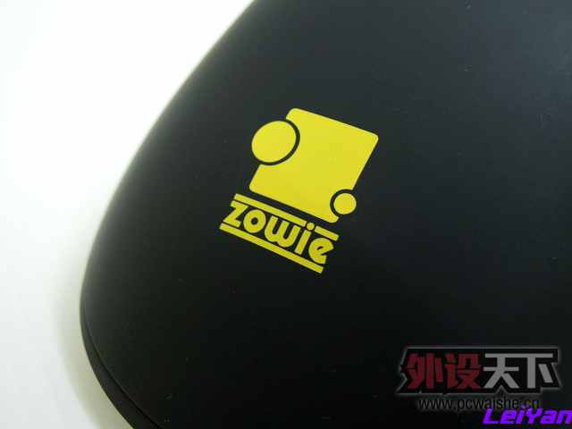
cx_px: 286
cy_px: 214
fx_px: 744
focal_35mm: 45
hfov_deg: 42.1
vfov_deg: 32.2
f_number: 3.5
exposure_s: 1/13
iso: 500
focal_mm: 8.1
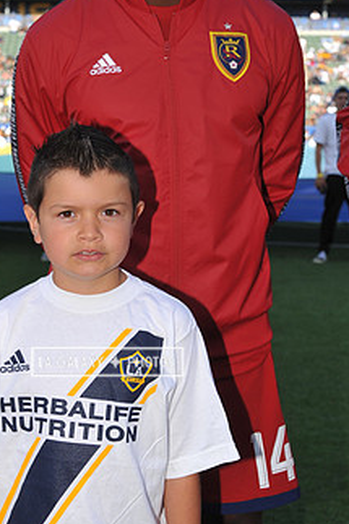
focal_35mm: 79
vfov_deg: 25.6
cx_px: 107
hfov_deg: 17.2
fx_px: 1150
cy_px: 200
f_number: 6.3
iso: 250
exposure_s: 1/500
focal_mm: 44
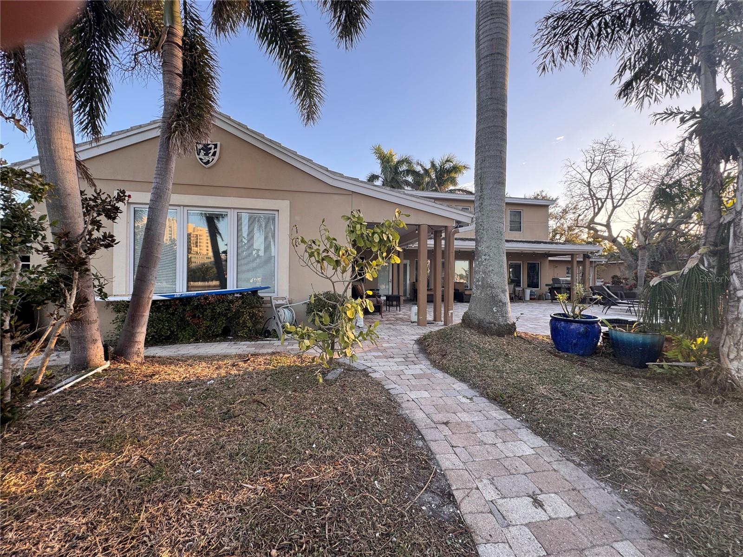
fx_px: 300
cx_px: 372
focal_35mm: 14
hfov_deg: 102.1
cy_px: 278
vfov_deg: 85.7
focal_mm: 2.22
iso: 40
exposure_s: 1/112
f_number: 2.2
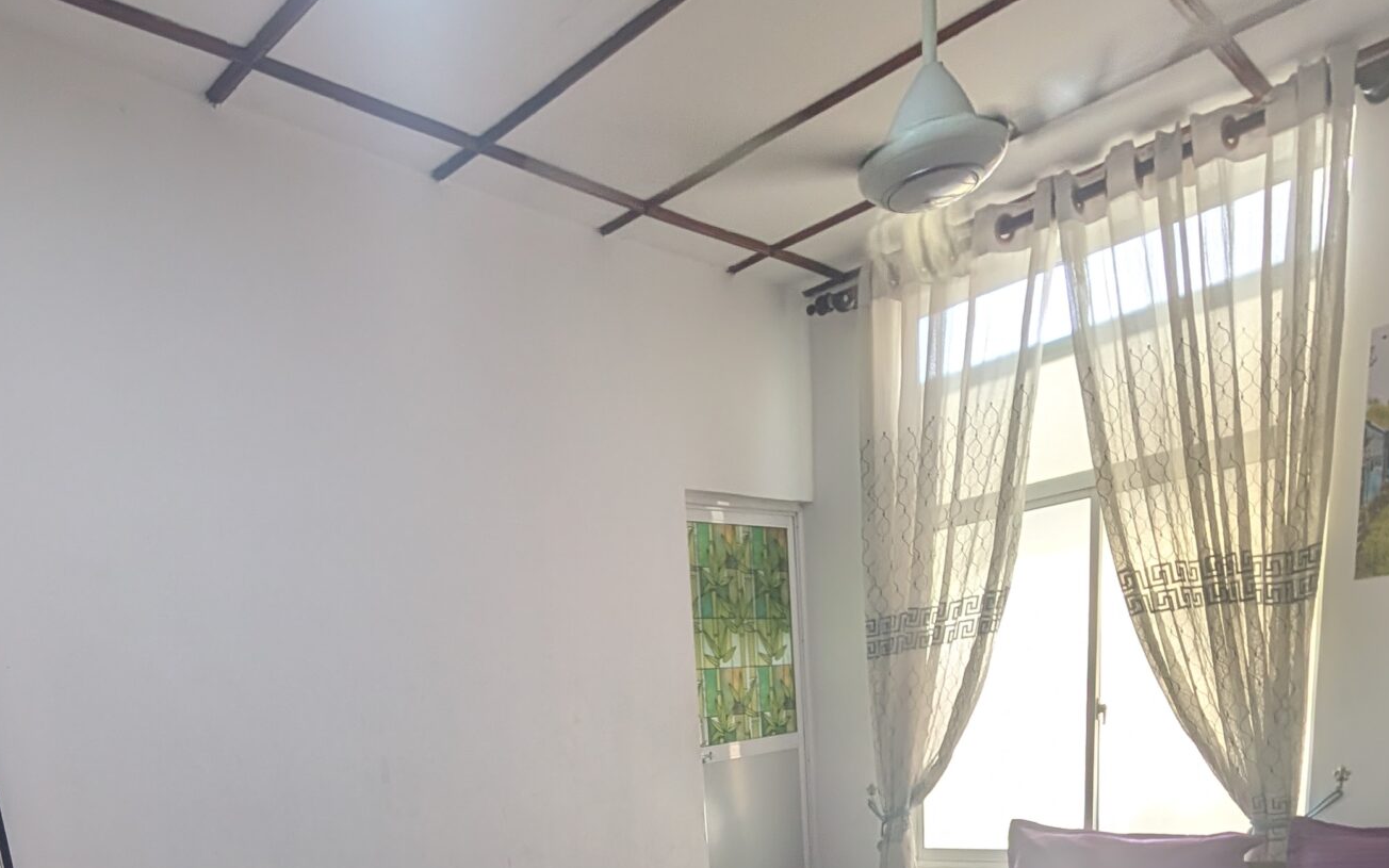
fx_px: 946
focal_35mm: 25
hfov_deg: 71.5
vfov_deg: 39.5
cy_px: 972
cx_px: 533
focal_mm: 2.02
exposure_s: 1/67.9
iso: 64
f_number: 1.7
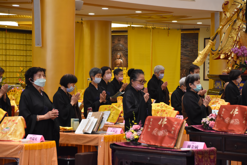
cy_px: 82
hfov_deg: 17.1
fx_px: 823
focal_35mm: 120
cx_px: 124
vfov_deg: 11.4
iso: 1600
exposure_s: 1/100
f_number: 5.3
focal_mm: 80
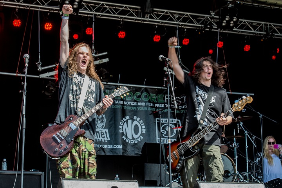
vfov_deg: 17.5
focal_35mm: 78
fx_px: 611
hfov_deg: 26.0
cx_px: 141
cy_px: 94
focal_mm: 78
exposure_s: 1/100
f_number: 5.6
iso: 80
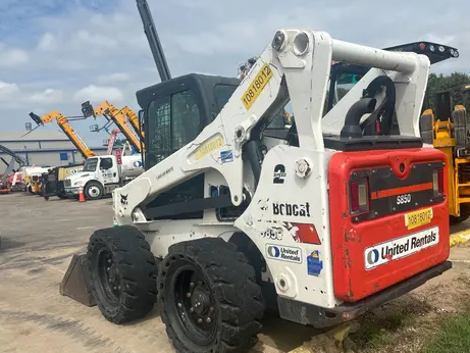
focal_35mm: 31
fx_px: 421
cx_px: 255
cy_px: 208
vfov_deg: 45.3
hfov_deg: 58.3
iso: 50
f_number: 1.6
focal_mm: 5.96
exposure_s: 1/4630
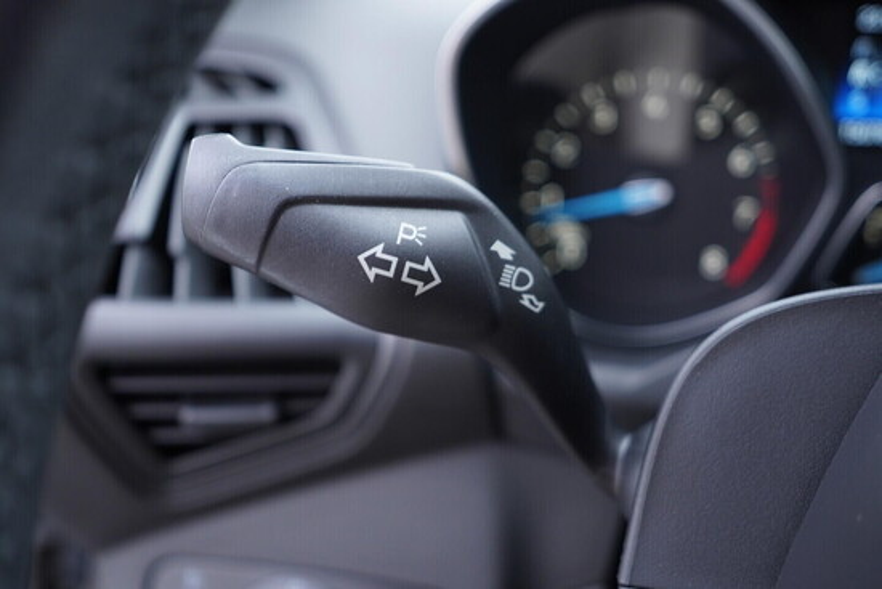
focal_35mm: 36
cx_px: 441
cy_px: 294
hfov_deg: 53.1
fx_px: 882
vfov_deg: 36.9
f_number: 2.8
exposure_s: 1/40
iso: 320
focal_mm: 24
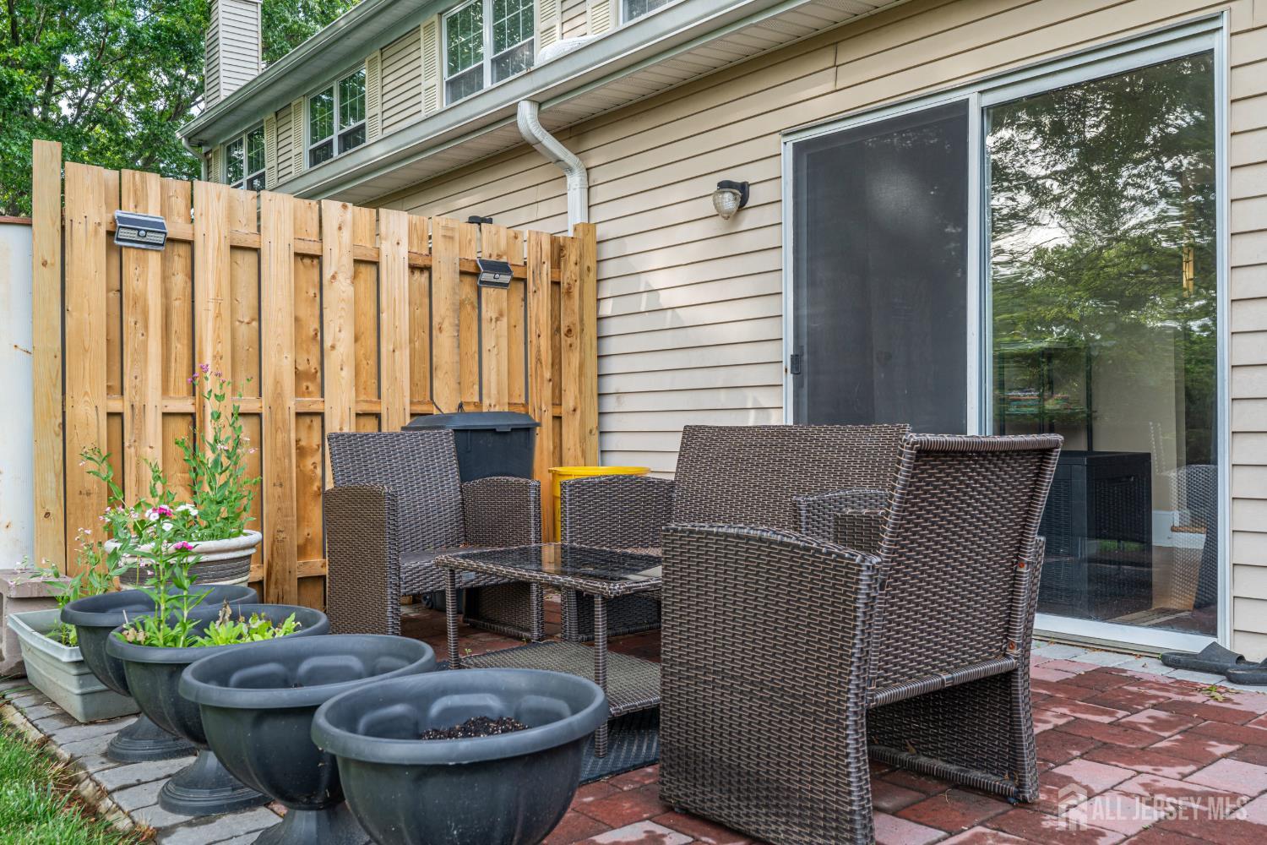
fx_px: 1056
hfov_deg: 61.9
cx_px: 634
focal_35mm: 30
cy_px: 422
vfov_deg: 43.6
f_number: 9
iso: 250
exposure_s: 1/13
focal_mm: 30
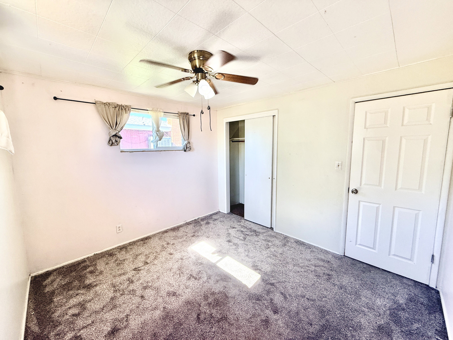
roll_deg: +2.3
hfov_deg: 102.1
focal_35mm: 14
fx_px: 183
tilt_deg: -3.6
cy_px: 170
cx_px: 226
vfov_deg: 85.7
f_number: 2.2
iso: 125
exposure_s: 1/120
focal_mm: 2.22
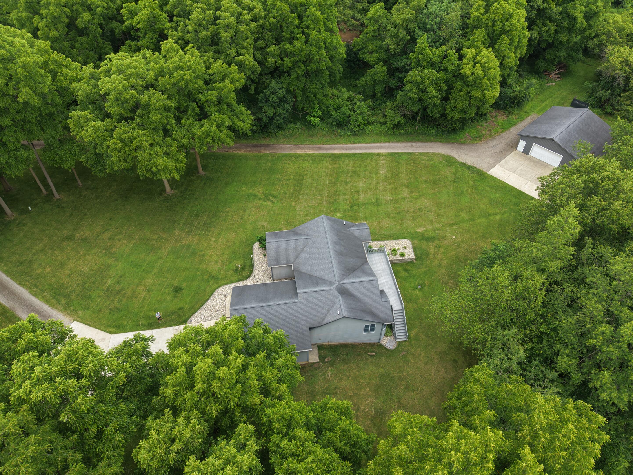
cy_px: 232
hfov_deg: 69.4
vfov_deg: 54.9
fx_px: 457
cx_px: 319
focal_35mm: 25
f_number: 1.8
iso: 100
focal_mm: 8.67
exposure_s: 1/640
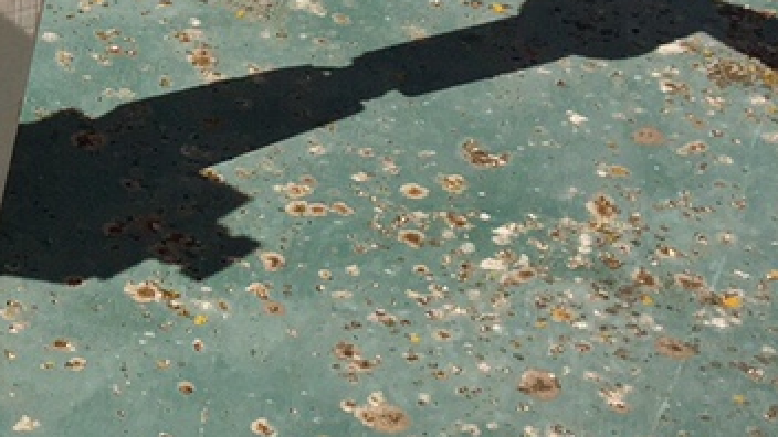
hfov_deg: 16.7
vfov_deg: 10.3
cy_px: -139
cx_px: -424
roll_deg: +1.4
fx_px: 2372
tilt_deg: -26.9
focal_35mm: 115
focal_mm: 4.15
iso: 32
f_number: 2.2
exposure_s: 1/3597
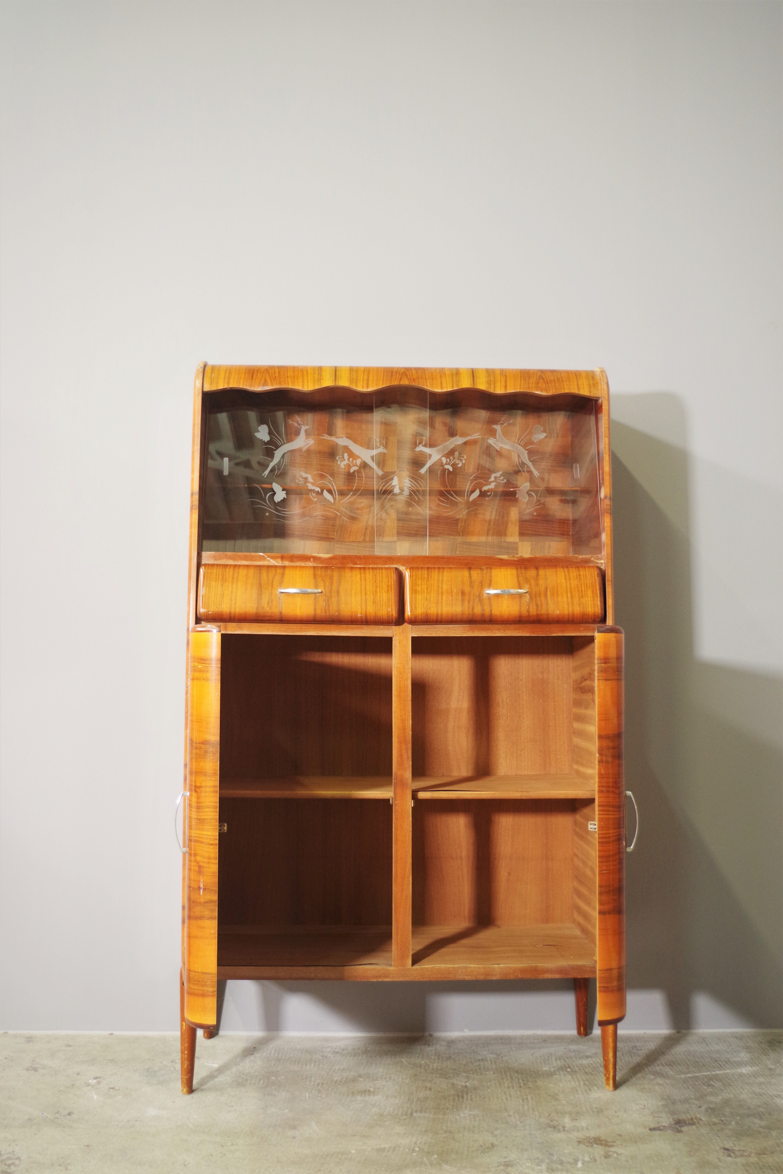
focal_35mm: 34
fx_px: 1109
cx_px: 392
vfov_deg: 55.8
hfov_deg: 38.9
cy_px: 587
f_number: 4
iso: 800
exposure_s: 1/13
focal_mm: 23.13
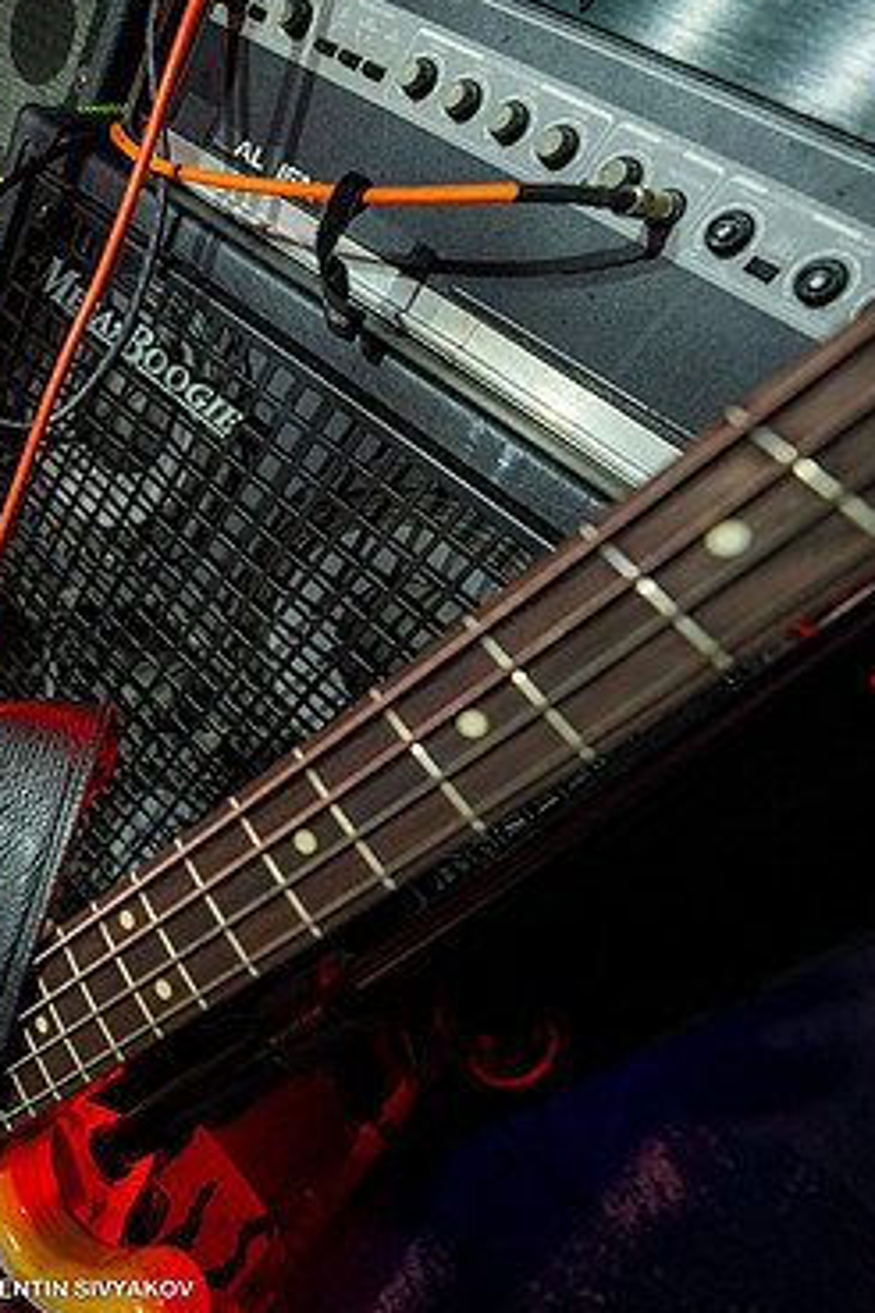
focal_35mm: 22
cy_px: 642
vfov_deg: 78.6
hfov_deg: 47.9
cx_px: 11
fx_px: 802
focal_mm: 14
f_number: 2.8
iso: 1600
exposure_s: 1/200
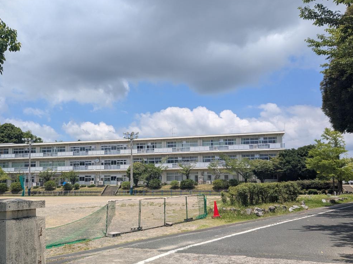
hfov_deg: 55.1
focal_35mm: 33
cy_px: 156
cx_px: 146
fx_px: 336
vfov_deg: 42.8
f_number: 1.73
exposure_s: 1/4673
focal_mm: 4.38
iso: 60
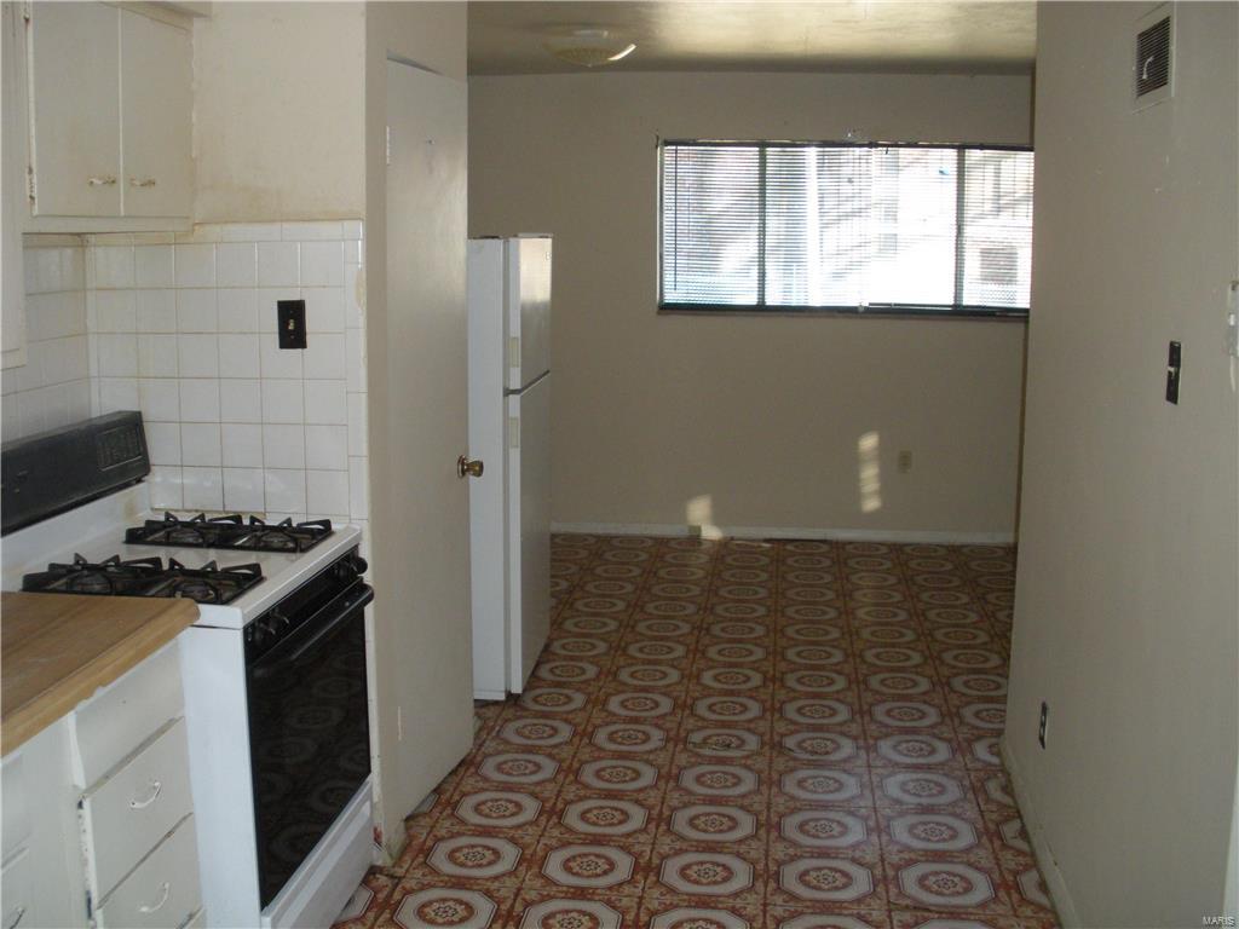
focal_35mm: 36
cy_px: 464
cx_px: 620
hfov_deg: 51.4
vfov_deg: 39.7
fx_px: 1289
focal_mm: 6.3
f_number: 3.5
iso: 239
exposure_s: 1/46.7
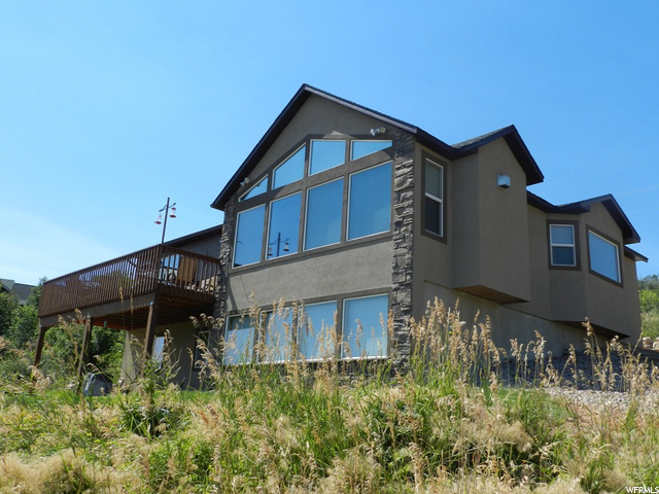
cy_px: 247
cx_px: 330
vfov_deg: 44.2
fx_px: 609
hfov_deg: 56.8
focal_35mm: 32
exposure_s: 1/1000
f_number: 4
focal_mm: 5.6
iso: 160
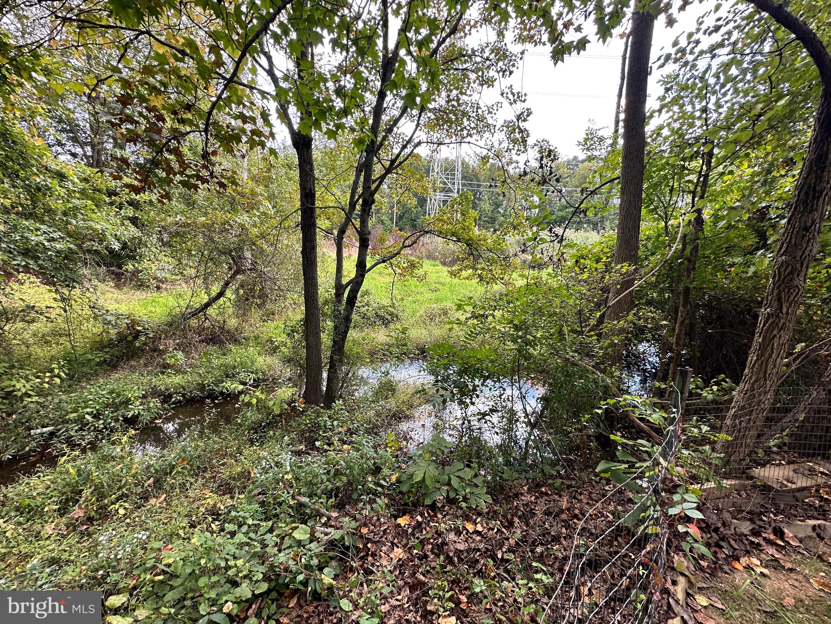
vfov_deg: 85.7
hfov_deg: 102.1
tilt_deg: -13.4
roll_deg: -1.7
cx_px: 416
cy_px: 312
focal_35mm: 14
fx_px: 336
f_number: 2.2
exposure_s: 1/99
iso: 50
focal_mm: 2.22
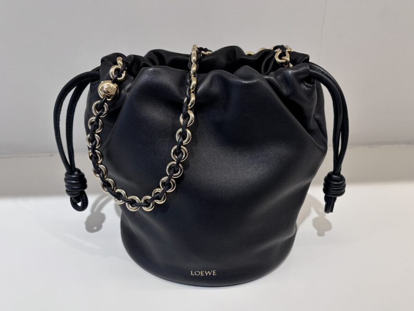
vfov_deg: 46.7
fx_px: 359
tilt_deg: -28.0
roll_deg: -0.8
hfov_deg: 59.9
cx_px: 206
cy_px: 172
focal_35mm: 30
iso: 32
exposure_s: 1/128
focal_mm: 5.96
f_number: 1.6
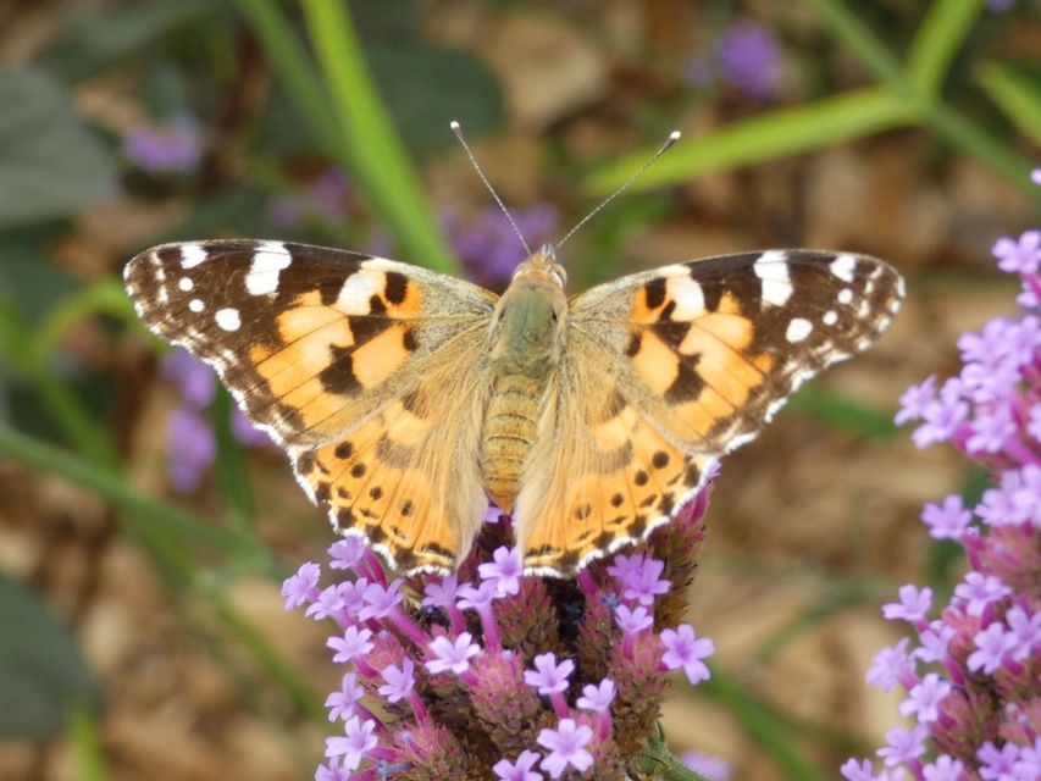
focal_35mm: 157
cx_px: 520
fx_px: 4722
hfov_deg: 12.6
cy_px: 390
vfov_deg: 9.5
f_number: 5.4
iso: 160
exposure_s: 1/80
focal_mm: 28.1
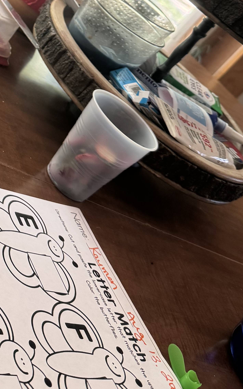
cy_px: -38
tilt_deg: -18.2
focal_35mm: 64
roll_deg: -36.2
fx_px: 678
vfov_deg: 29.0
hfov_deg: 19.2
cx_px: -47
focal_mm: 6.76
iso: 200
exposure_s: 1/121
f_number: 1.78
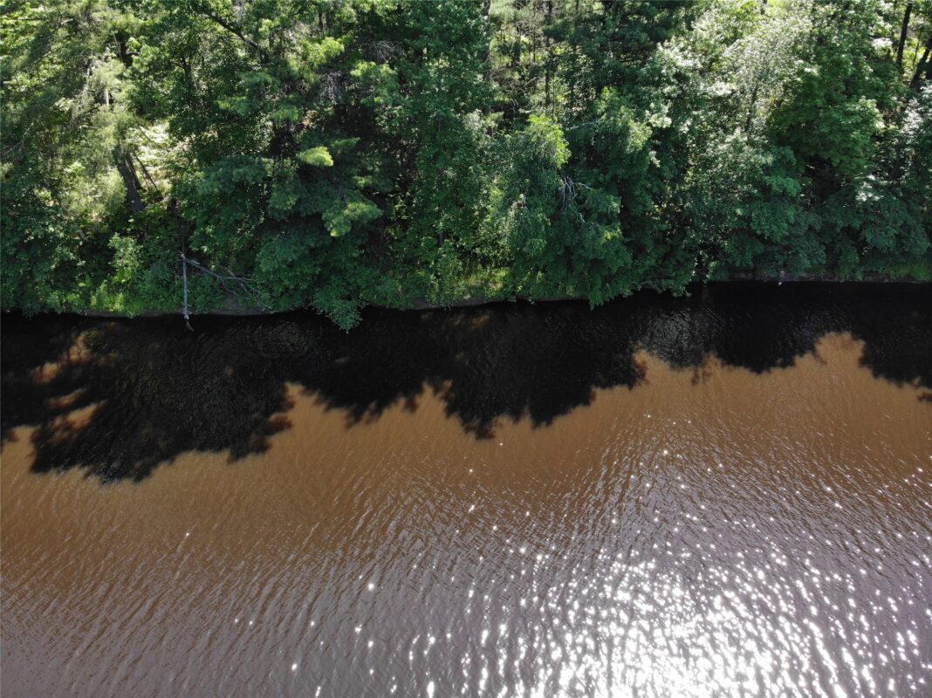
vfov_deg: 56.8
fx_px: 646
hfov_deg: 71.6
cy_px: 349
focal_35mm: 24
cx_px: 466
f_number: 2.8
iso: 100
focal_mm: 4.5
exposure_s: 1/175
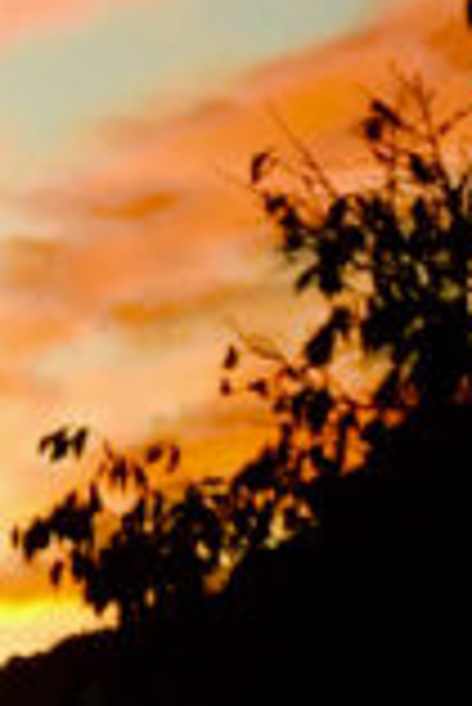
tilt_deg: +13.4
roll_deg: -1.1
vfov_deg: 10.4
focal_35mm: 197
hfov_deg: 6.3
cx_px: -1007
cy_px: 297
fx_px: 3866
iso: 40
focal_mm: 4.15
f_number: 2.2
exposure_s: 1/100
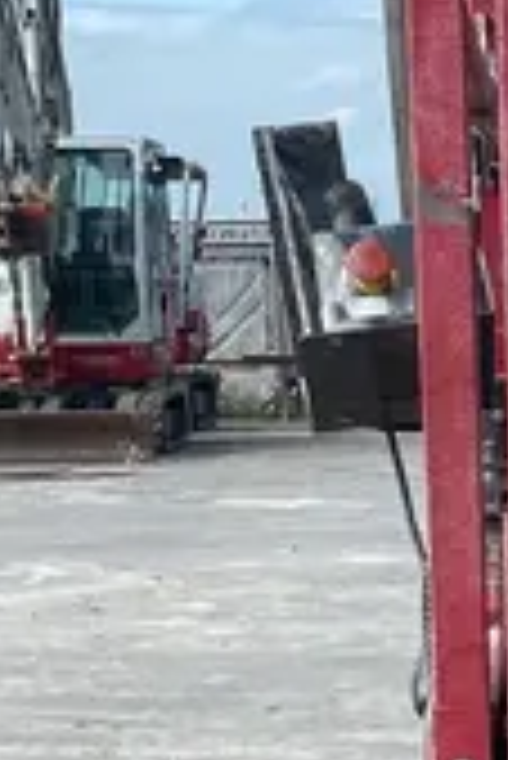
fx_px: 2471
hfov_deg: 10.8
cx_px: 1003
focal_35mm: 117
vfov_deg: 17.1
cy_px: 731
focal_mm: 4.25
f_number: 1.8
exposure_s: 1/2268
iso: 32
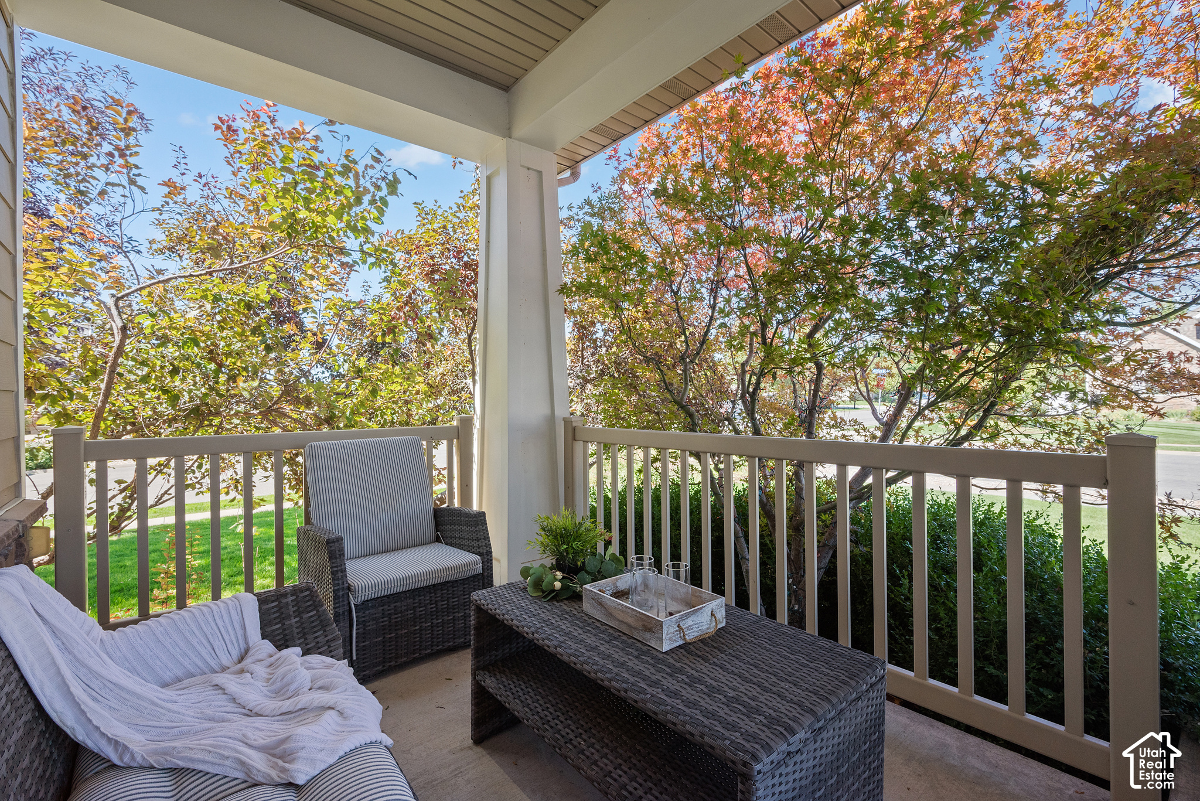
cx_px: 600
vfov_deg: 73.8
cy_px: 400
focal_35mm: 16
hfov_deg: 96.7
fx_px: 533
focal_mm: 16
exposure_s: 1/125
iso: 800
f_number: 8
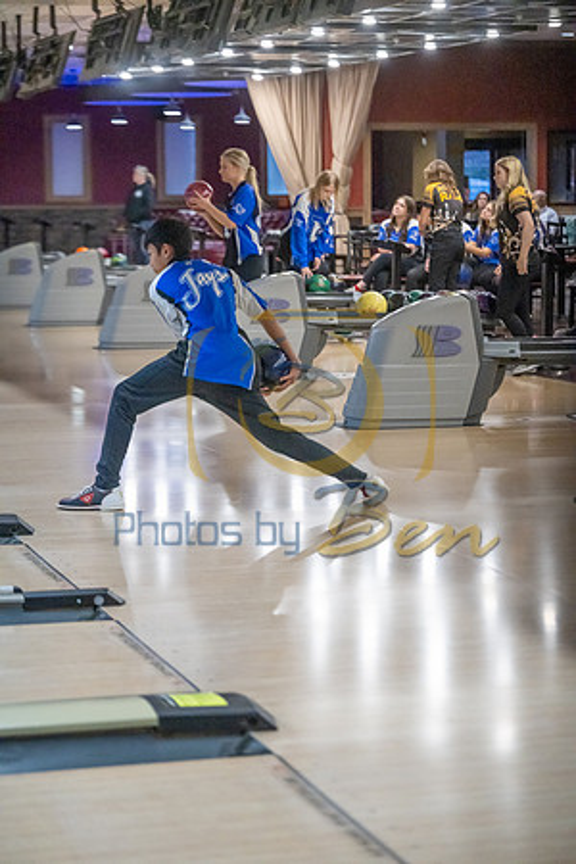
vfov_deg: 22.1
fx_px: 2208
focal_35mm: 92
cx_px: 288
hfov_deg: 14.9
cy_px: 432
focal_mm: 92
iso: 4000
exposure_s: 1/1000
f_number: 2.8
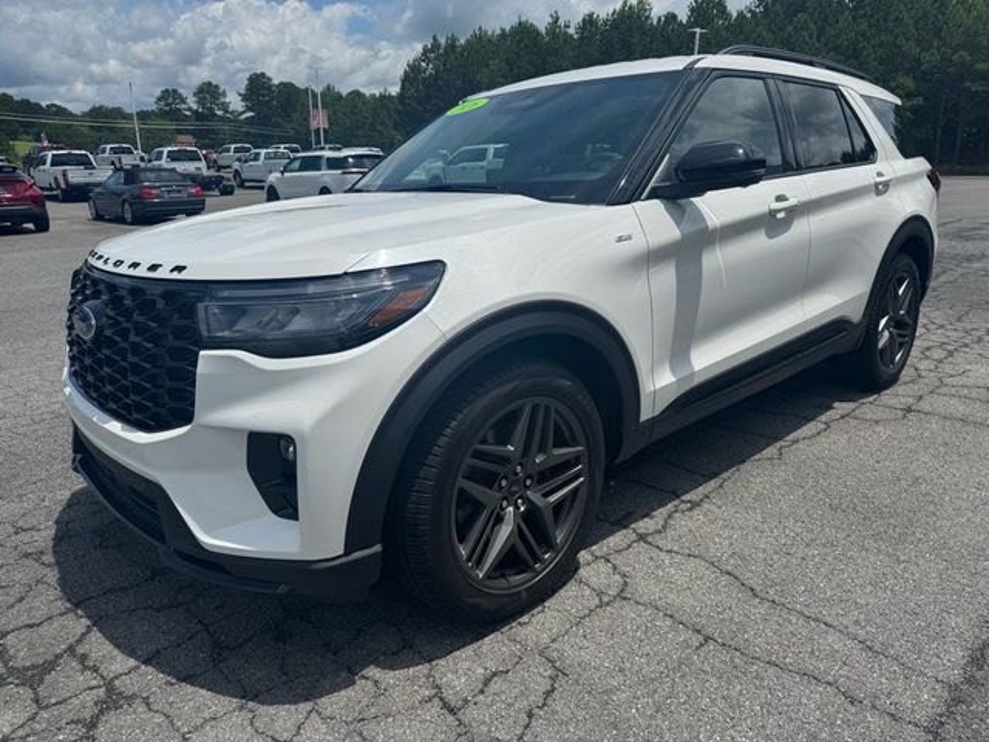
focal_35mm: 24
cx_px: 494
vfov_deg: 56.8
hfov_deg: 71.6
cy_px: 371
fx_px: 686
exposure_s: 1/9009
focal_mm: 6.76
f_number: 1.78
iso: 80
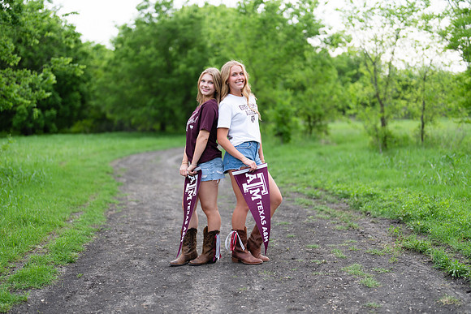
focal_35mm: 50
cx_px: 236
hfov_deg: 39.6
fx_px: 654
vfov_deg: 27.0
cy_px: 157
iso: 125
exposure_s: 1/640
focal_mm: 50
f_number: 1.2
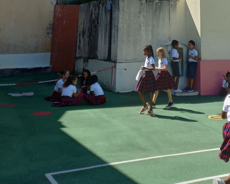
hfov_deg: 32.0
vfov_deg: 22.8
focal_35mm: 58
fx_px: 395
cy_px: -68
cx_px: 165
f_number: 2
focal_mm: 4.6
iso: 32
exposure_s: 1/697
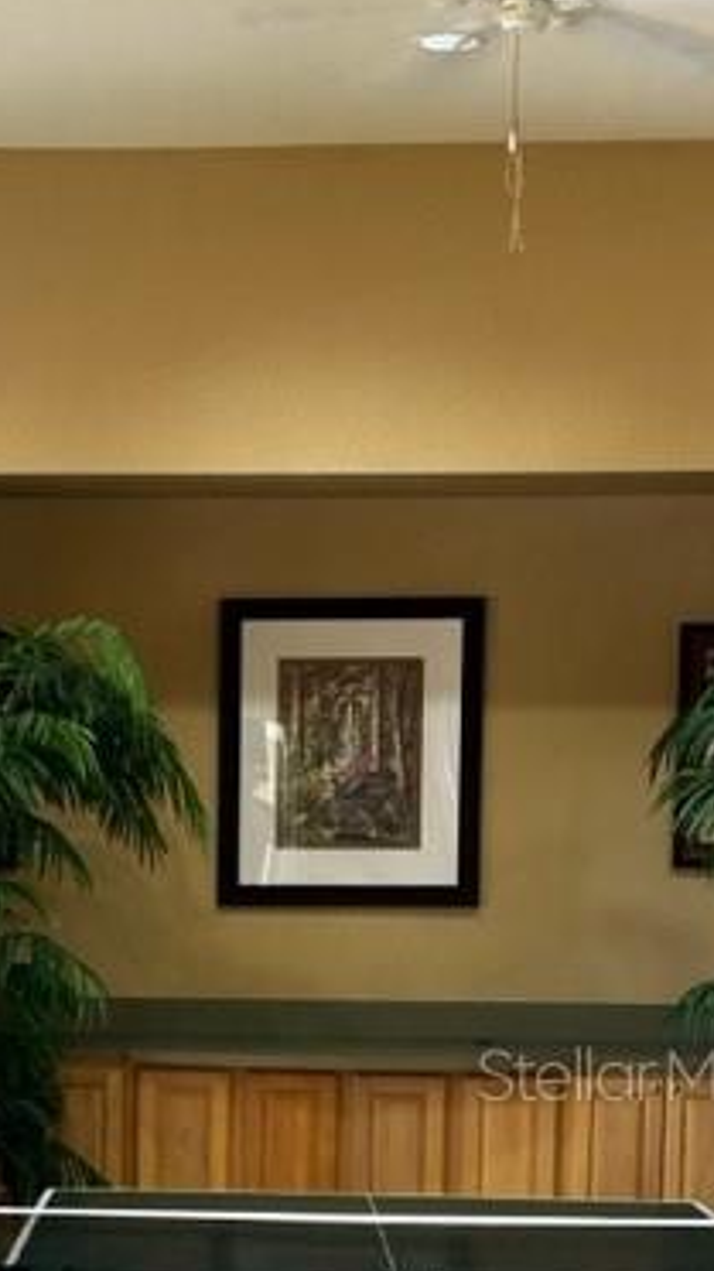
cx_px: -20
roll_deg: -0.9
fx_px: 3032
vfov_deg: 23.2
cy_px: 1073
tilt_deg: -3.6
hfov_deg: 13.2
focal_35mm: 90
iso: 200
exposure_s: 1/40
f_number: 1.78
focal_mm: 6.86
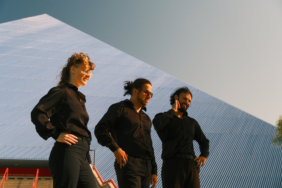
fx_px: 345
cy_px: 94
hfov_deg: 44.5
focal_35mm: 44
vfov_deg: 30.5
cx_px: 141
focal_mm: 29.2
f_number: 2.8
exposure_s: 1/125
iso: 640
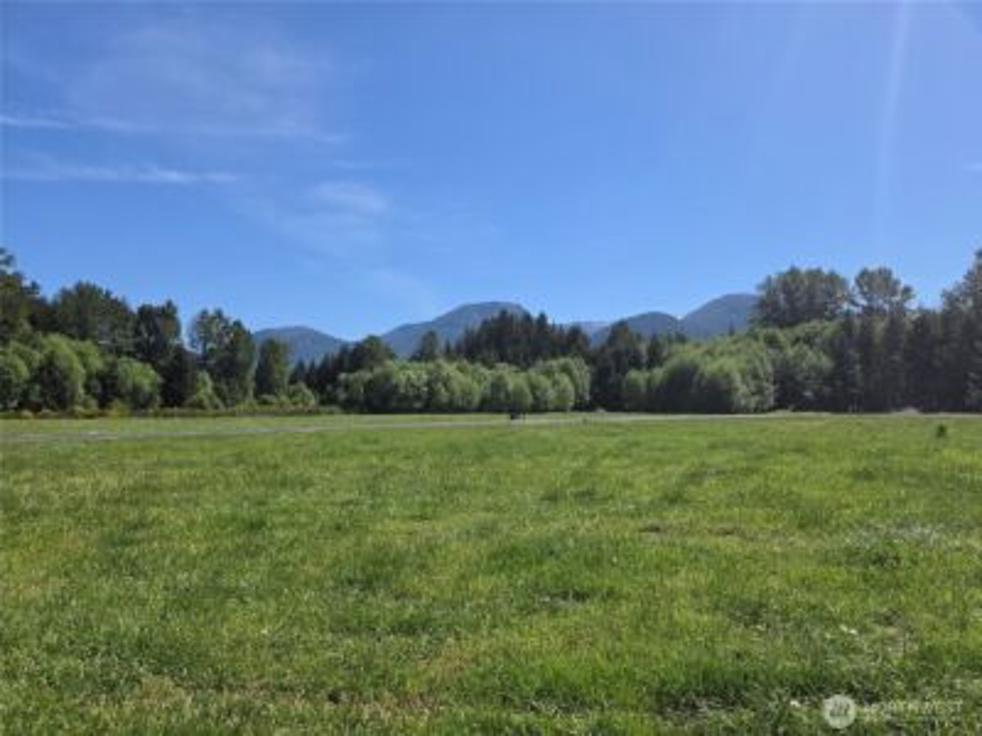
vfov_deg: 58.9
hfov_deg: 73.9
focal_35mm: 23
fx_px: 652
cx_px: 491
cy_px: 368
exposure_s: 1/4980
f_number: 1.8
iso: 80
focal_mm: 5.4
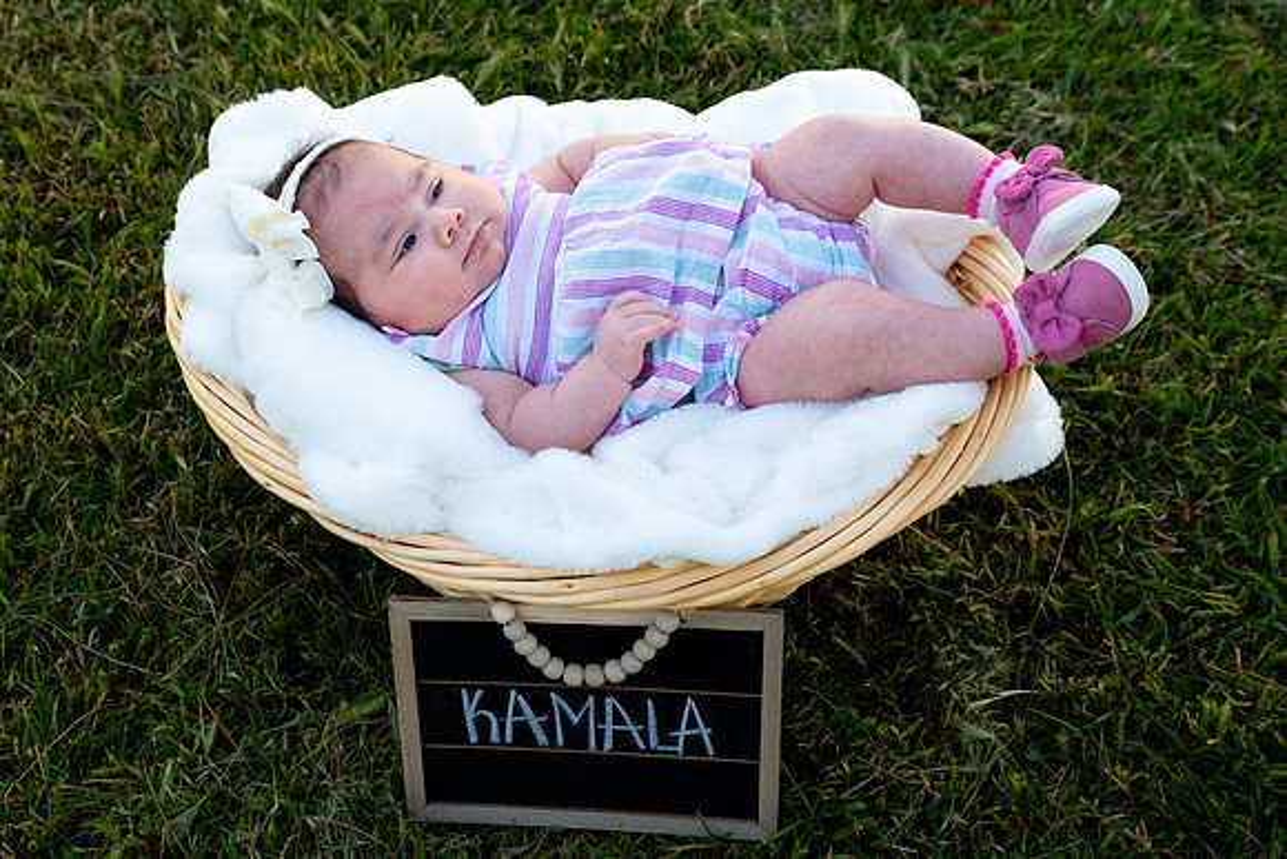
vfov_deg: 30.6
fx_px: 1566
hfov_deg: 44.5
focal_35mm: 44
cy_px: 364
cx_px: 545
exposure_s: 1/320
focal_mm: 38
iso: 200
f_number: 5.6
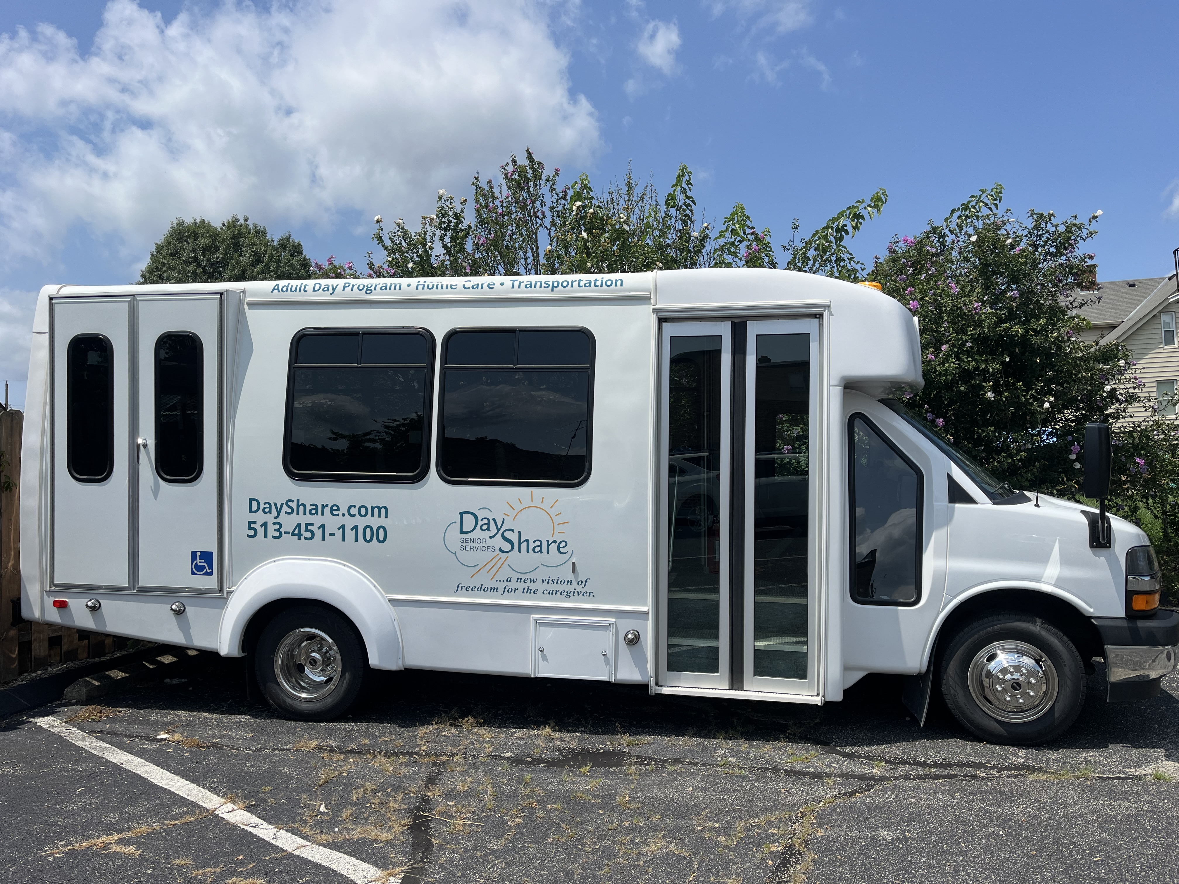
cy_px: 442
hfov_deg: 67.3
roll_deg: +2.7
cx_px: 590
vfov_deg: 53.1
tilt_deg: +2.8
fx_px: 886
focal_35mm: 26
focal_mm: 5.1
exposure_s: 1/5848
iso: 50
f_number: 1.6
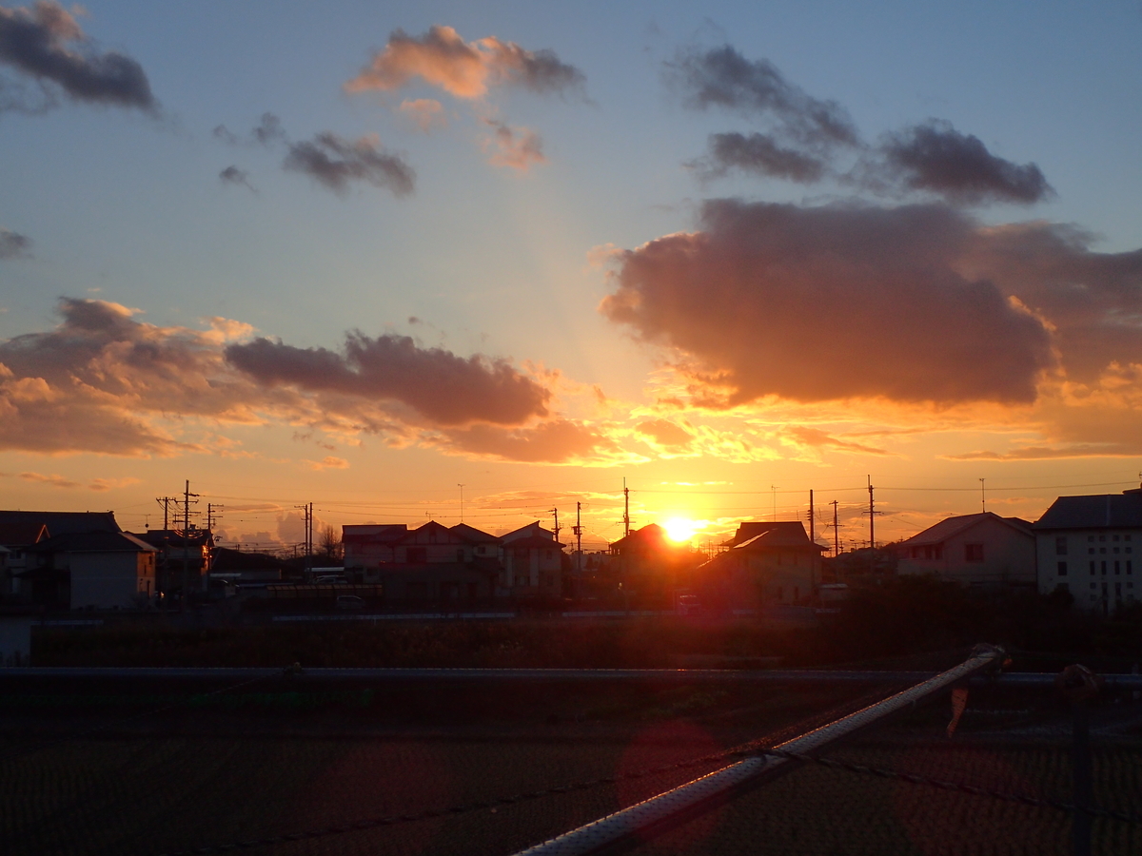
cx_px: 571
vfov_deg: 29.7
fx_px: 1617
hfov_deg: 38.9
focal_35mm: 49
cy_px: 428
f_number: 4.5
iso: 100
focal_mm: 8.99
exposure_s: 1/500
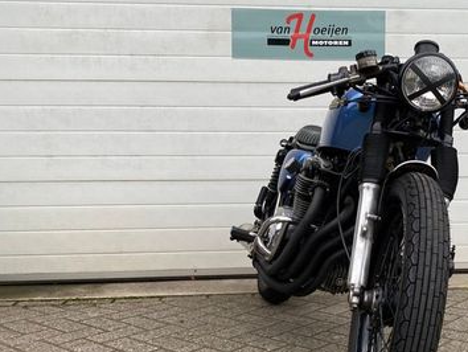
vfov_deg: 30.7
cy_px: 233
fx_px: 636
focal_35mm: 47
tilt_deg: -7.6
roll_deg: -0.5
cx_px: 315
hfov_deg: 39.9
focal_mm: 4.25
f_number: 1.8
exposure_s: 1/363
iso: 32
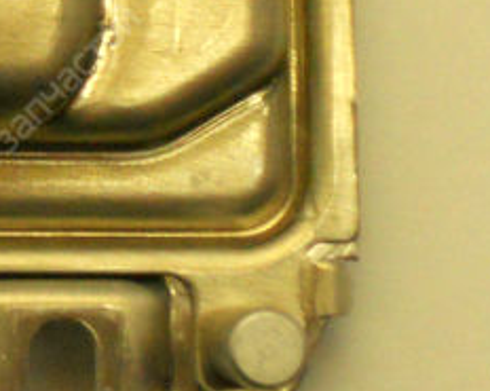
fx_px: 3969
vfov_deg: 5.5
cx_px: -520
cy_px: -332
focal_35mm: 274
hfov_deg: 6.8
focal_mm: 11.7
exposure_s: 1/60
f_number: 5.3
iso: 400
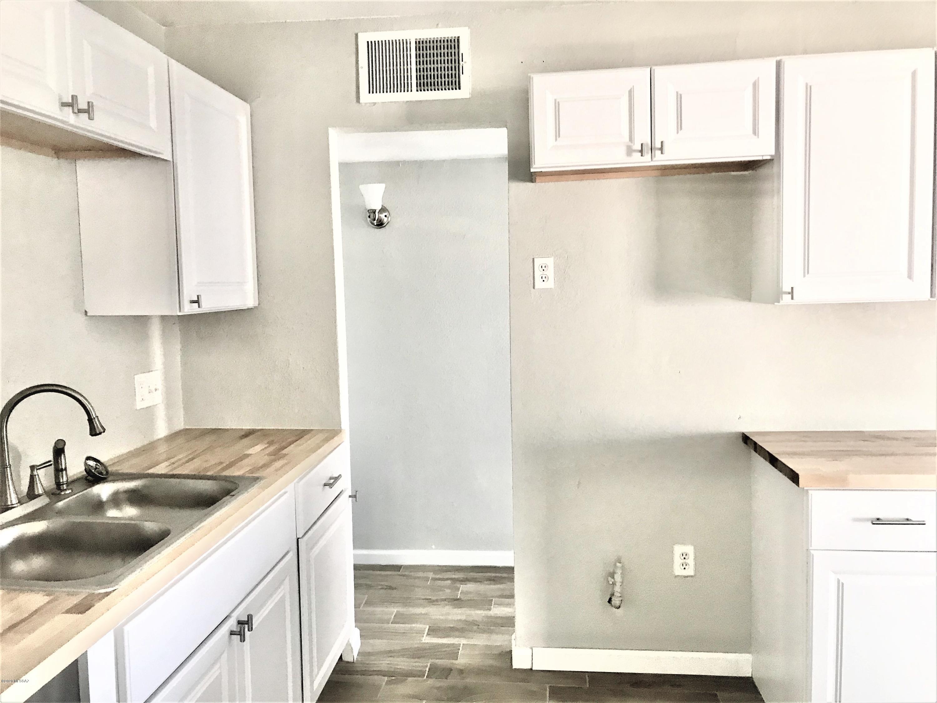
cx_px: 468
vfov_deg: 49.7
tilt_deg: -3.5
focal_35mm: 28
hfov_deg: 63.4
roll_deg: +0.9
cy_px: 352
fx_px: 758
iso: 40
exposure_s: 1/20
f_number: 1.8
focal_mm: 3.99
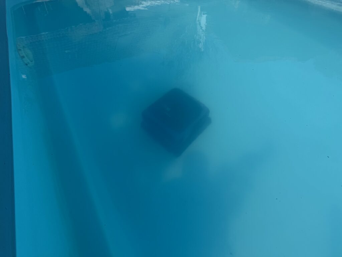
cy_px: 128
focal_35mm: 24
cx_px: 171
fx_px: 237
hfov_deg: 71.6
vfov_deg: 56.8
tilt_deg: -40.9
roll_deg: +0.5
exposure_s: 1/10417
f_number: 1.78
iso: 80
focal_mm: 6.76
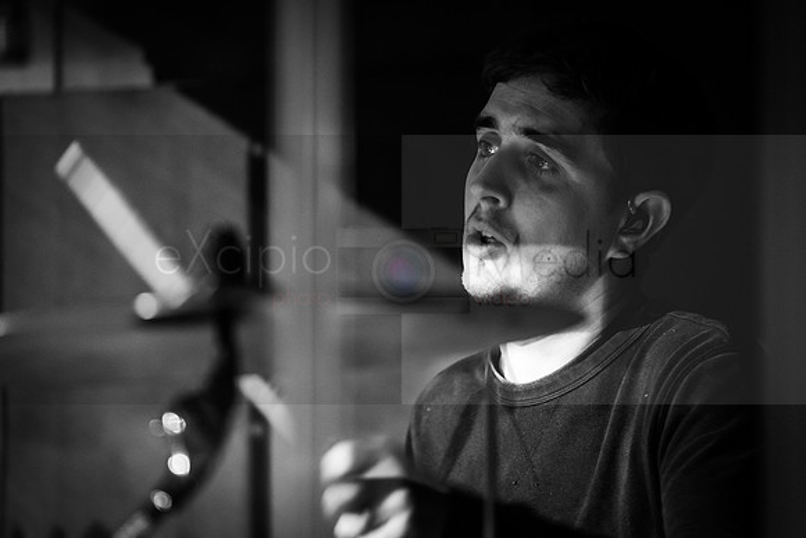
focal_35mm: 220
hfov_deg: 9.3
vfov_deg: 6.2
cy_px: 253
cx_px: 362
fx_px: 4929
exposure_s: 1/125
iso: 2500
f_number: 2.8
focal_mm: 200
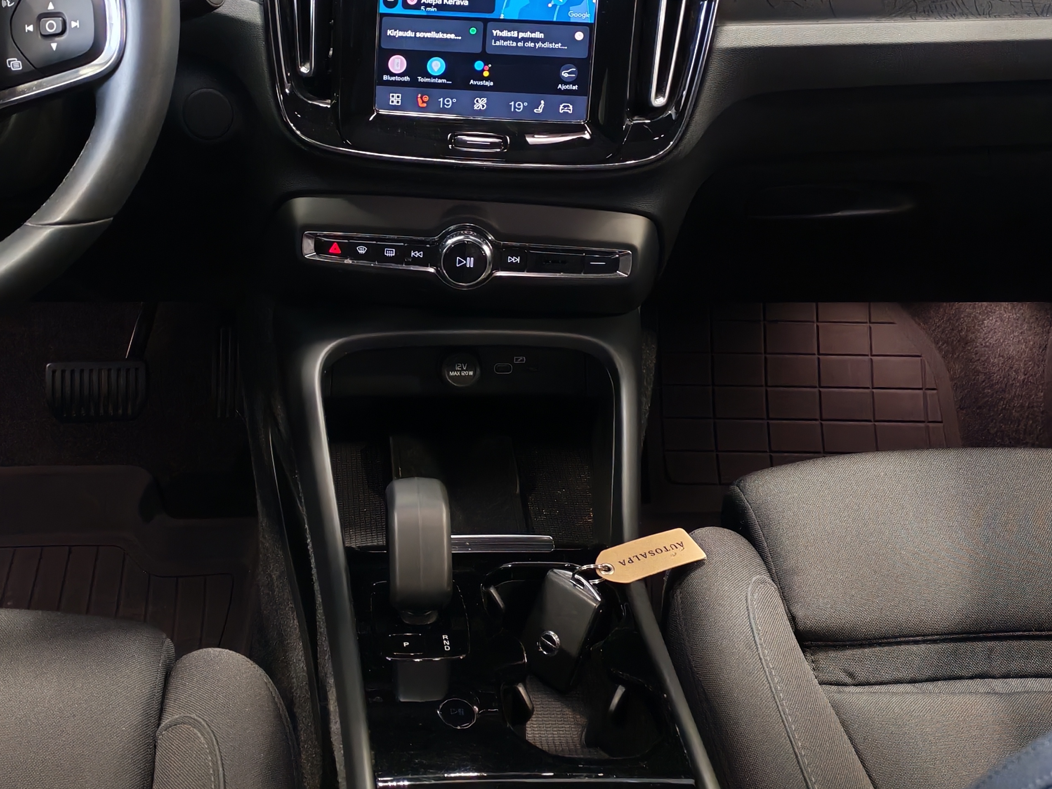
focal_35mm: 53
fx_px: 1611
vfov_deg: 27.4
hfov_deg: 35.9
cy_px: 261
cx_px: 364
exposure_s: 1/50
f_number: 1.9
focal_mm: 6.12
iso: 1000
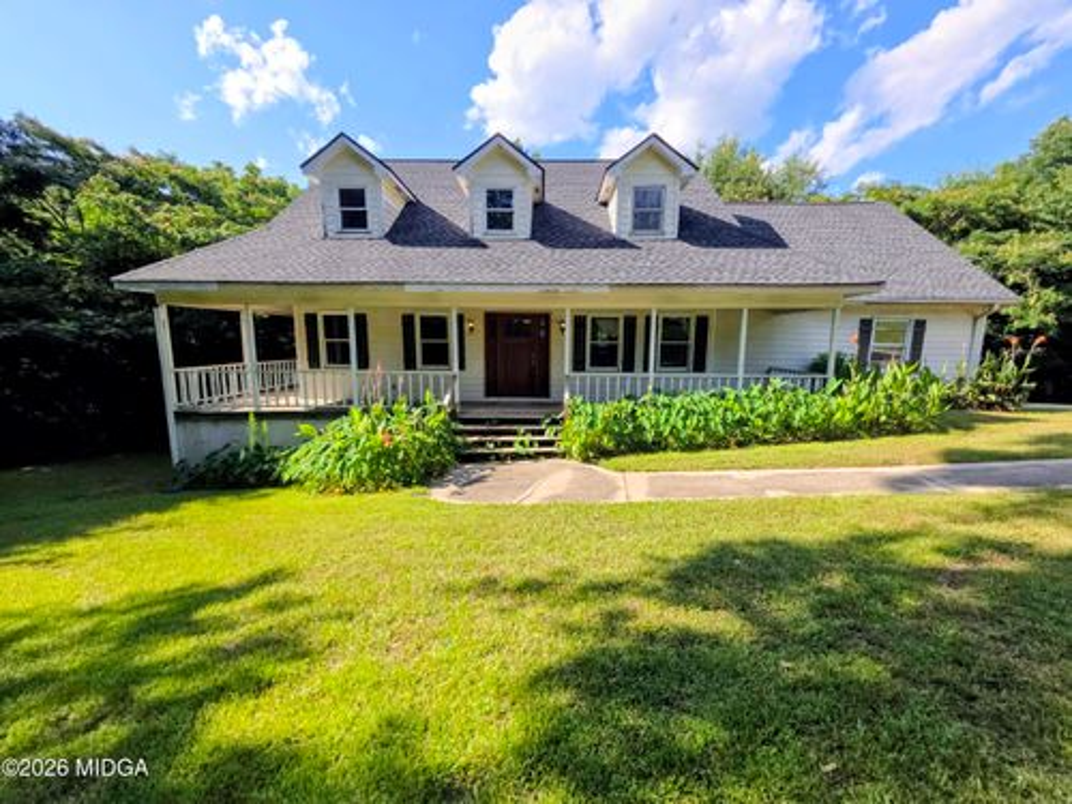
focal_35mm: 13
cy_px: 402
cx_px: 536
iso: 20
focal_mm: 2.2
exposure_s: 1/628
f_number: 1.9
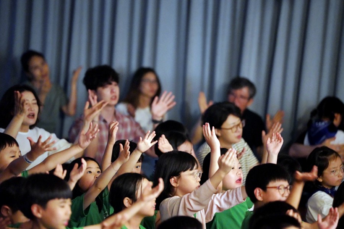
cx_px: 172
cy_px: 114
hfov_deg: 10.3
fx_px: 1911
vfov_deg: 6.9
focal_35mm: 200
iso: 12800
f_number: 2.8
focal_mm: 200
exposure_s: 1/50
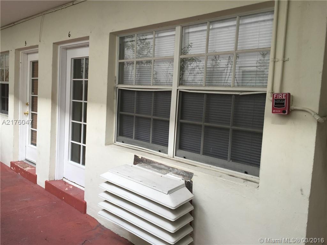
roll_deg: -4.7
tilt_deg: -4.6
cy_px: 122
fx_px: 274
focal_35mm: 29
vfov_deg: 48.2
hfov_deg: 61.7
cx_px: 164
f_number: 2.2
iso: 32
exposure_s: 1/120
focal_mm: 4.15
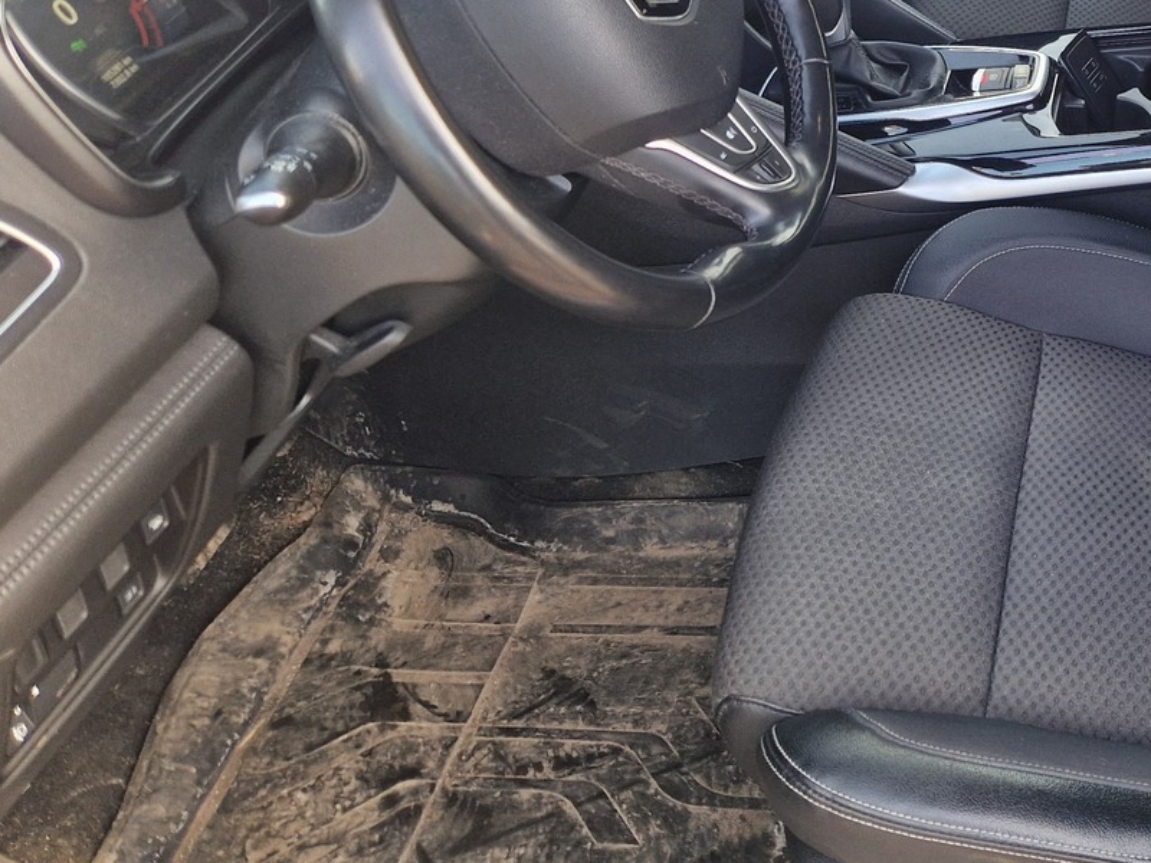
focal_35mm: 46
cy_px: 59
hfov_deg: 37.6
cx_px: 1099
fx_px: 1530
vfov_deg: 29.9
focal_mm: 5.4
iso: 64
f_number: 1.8
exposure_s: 1/180
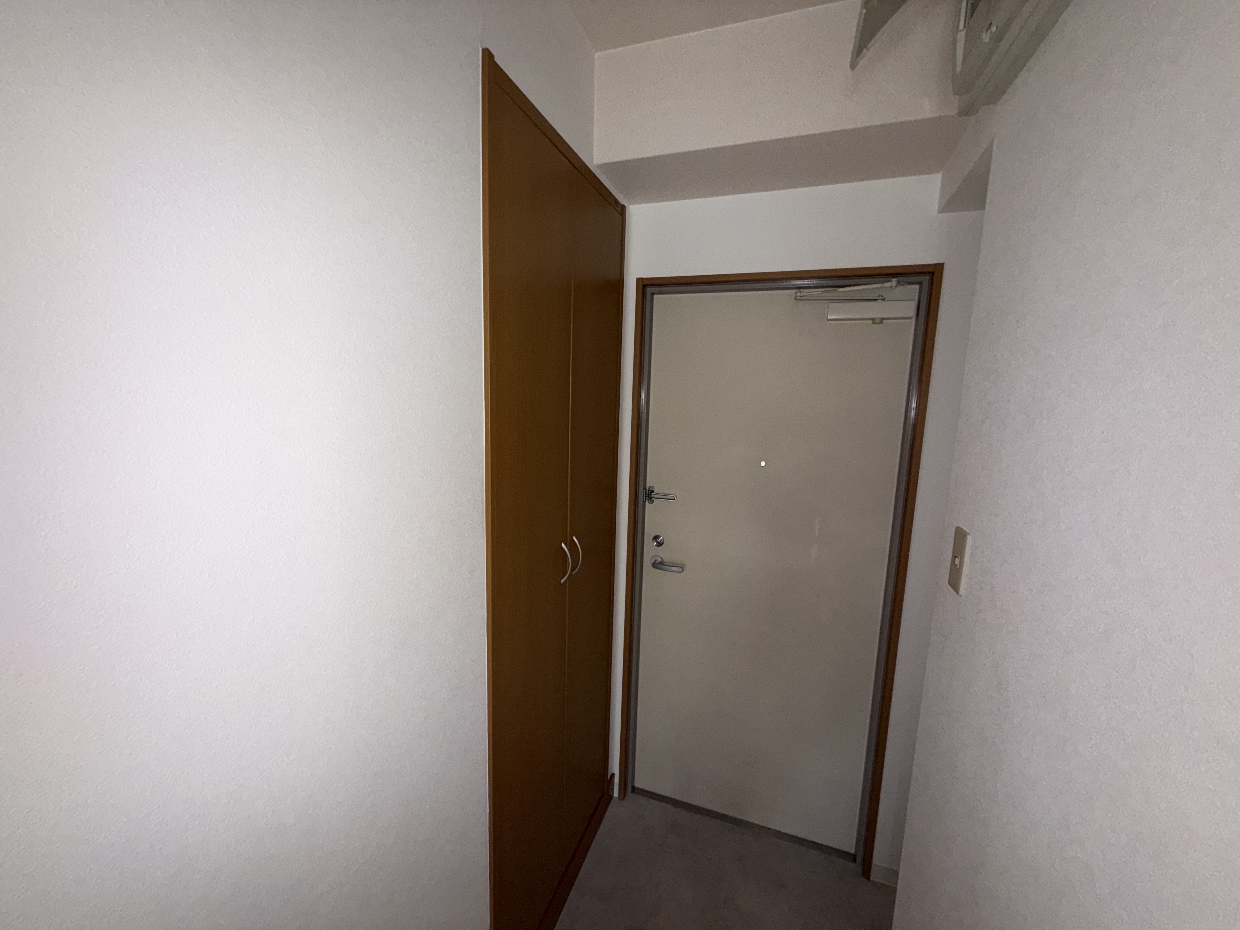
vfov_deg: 85.7
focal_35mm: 14
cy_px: 465
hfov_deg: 102.1
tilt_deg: -8.2
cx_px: 620
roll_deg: -2.3
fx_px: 502
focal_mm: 2.22
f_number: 2.2
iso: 125
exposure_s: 1/60
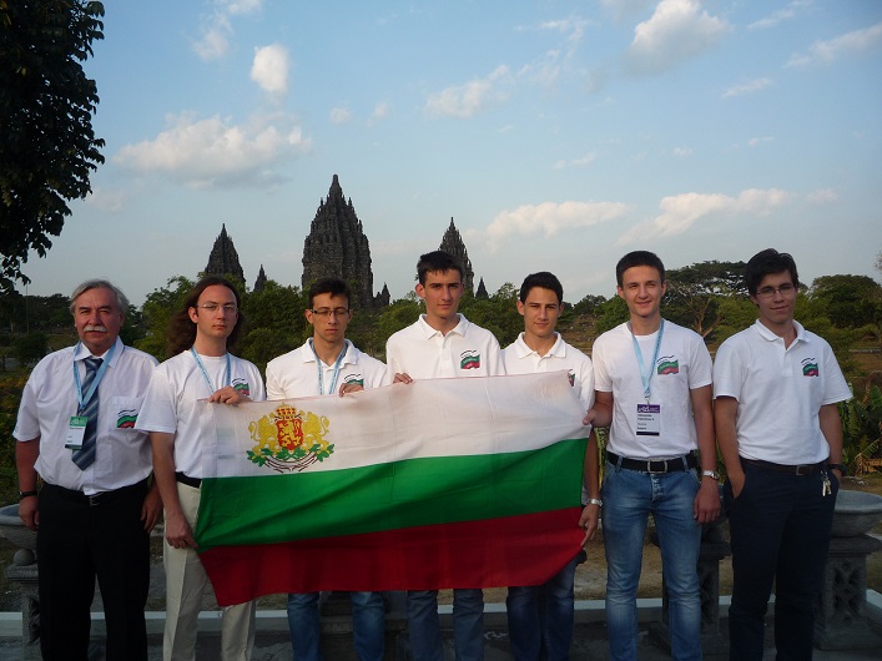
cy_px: 330
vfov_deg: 46.8
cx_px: 441
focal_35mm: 30
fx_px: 764
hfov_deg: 60.0
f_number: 4
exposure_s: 1/320
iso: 100
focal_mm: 5.2
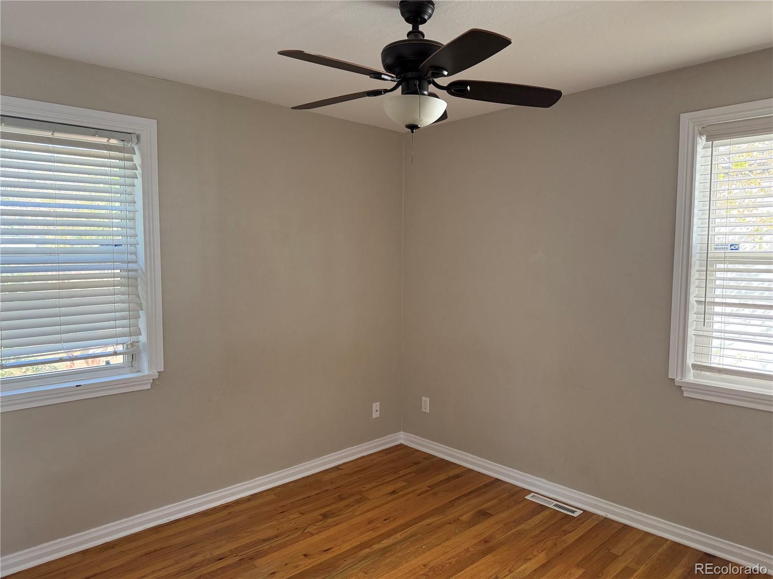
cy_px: 290
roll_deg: -0.2
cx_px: 386
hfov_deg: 71.6
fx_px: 536
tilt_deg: -4.0
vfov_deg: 56.8
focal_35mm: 24
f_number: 1.78
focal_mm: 6.76
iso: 200
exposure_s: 1/117
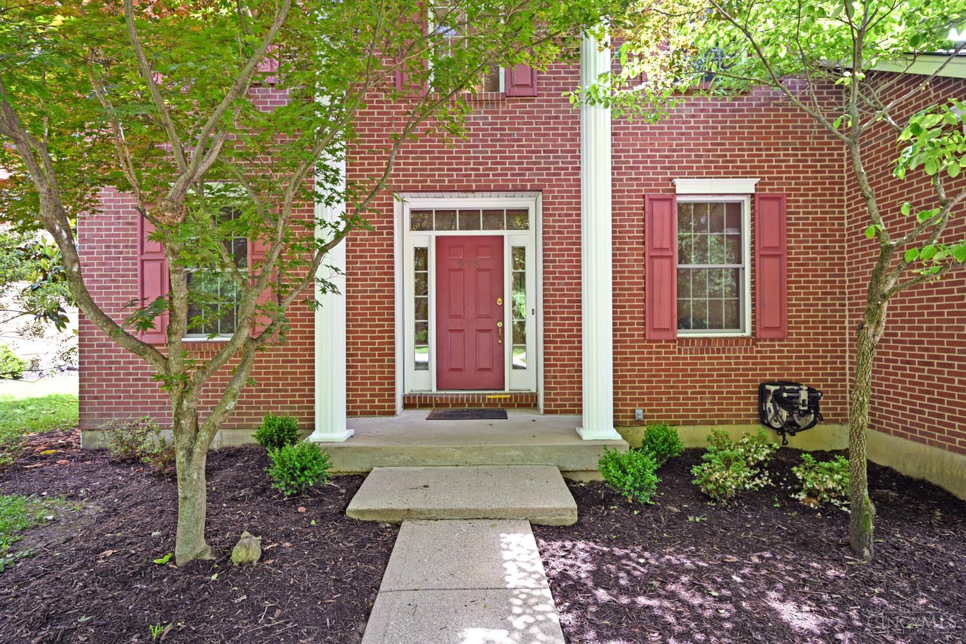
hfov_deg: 90.0
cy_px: 322
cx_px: 483
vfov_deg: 67.4
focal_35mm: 18
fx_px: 483
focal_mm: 18
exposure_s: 1/160
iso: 400
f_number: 4
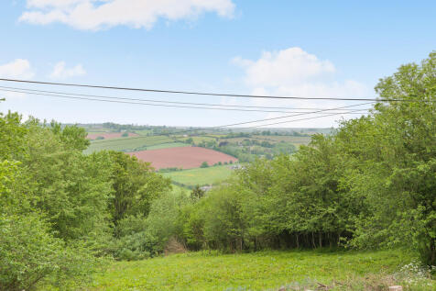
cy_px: 146
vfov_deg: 37.8
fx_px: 424
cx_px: 218
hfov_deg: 54.5
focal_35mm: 35
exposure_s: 1/80
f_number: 10
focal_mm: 35
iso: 100
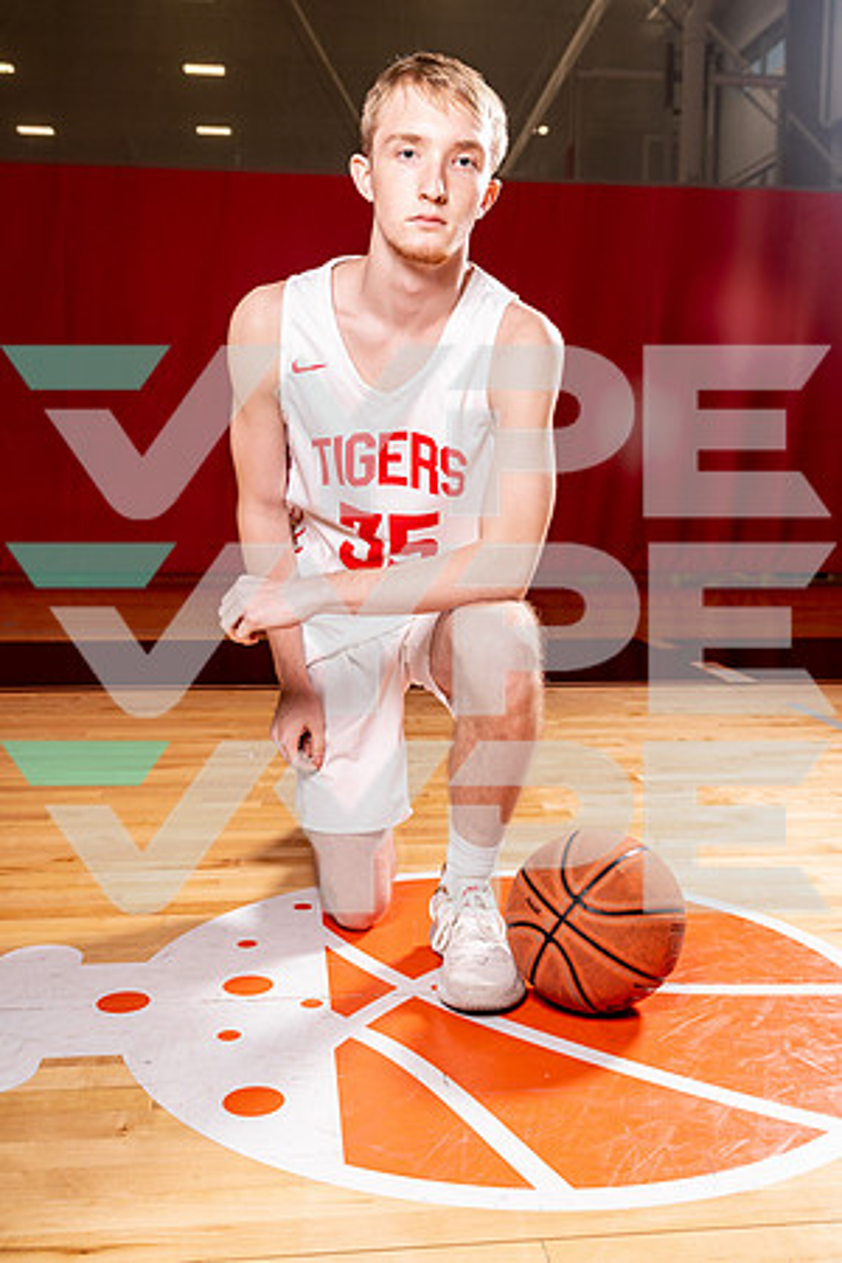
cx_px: 421
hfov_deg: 36.9
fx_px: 1263
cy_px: 632
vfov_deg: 53.1
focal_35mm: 36
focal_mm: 36
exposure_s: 1/125
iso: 100
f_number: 6.3
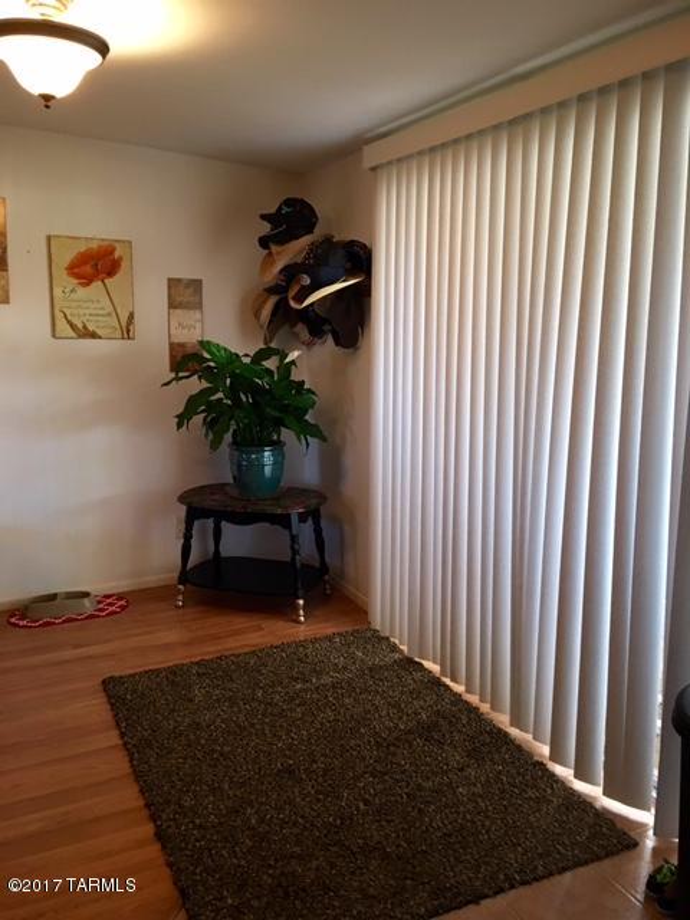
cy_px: 460
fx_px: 771
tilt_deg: -9.7
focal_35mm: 29
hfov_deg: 48.2
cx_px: 345
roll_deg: -0.2
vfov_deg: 61.7
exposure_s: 1/10
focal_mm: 4.15
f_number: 2.2
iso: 80
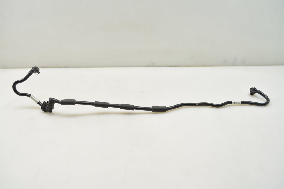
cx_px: 142
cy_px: 94
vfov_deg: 39.9
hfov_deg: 57.2
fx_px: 260
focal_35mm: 33
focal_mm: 22
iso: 100
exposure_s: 1/30
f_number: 5.6
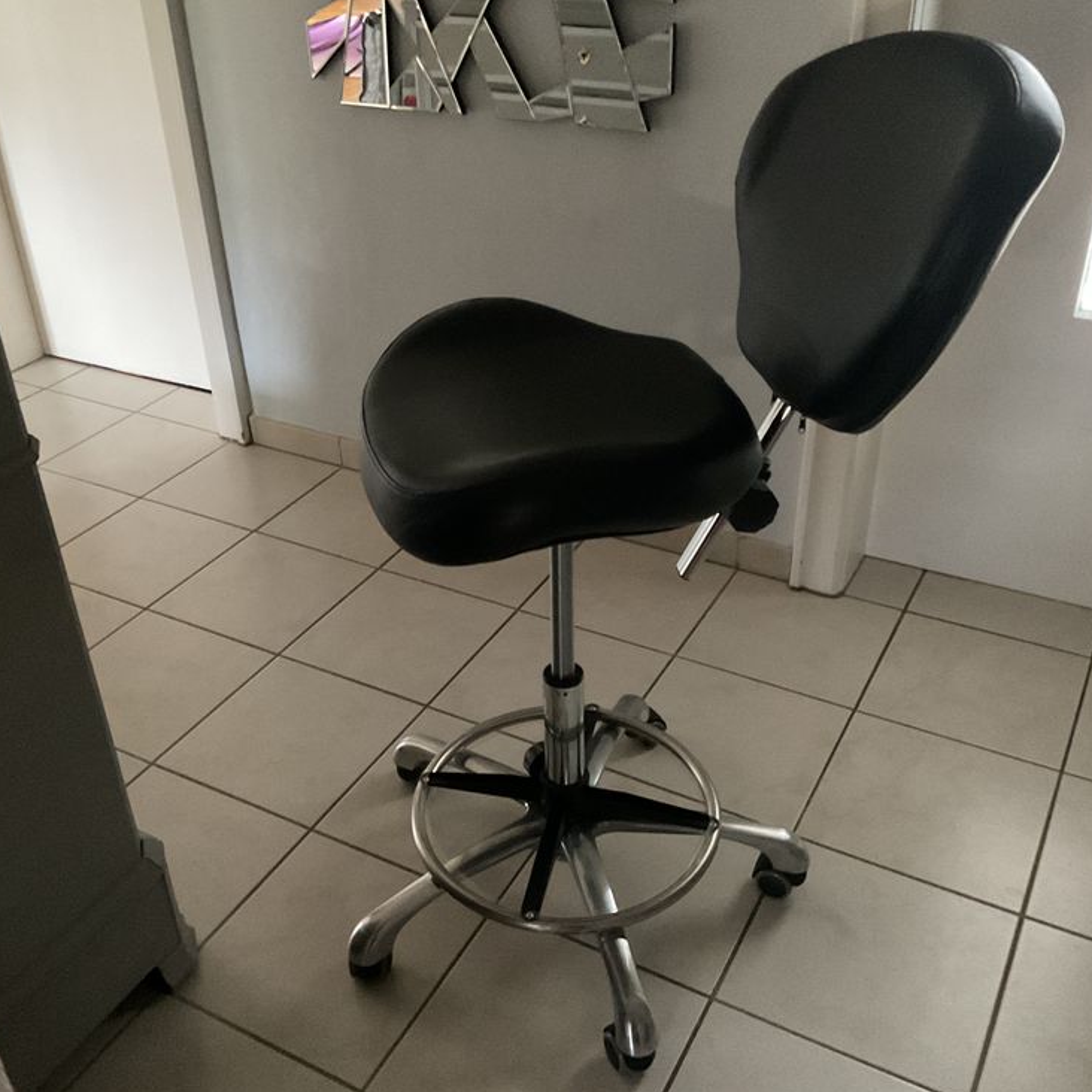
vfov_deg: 47.2
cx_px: 516
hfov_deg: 47.2
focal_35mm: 35
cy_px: 547
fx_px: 1249
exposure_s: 1/24
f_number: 1.8
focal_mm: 3
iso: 500
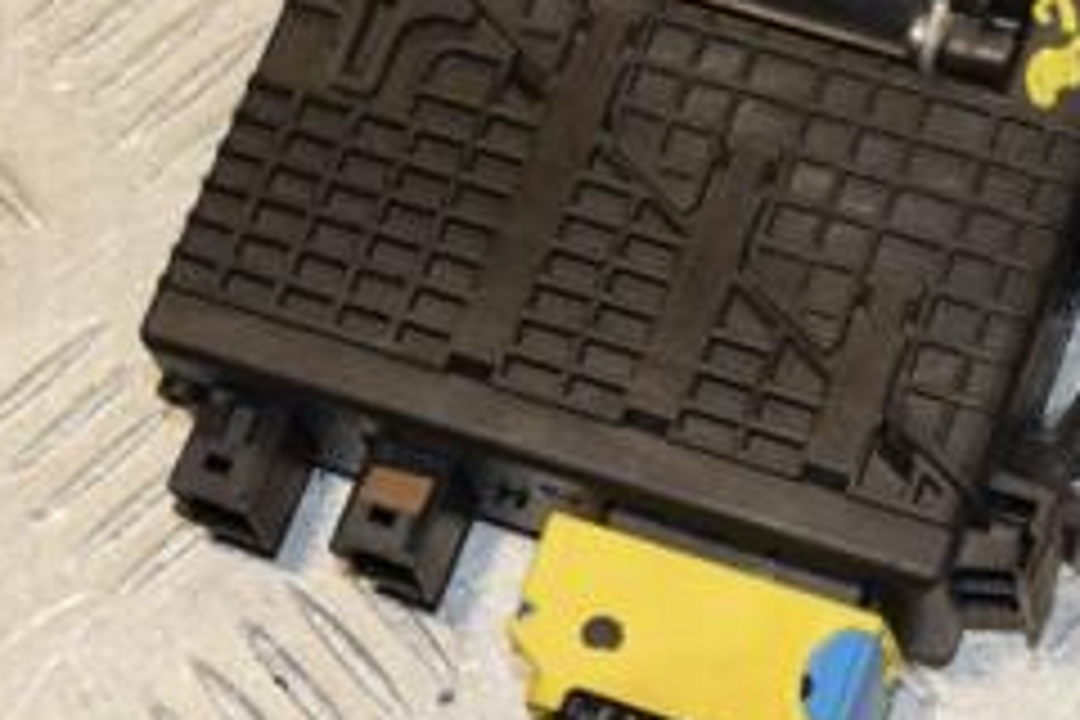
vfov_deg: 10.4
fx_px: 3937
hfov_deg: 15.5
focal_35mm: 131
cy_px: 234
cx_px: 864
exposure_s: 1/200
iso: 800
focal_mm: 35
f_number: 11
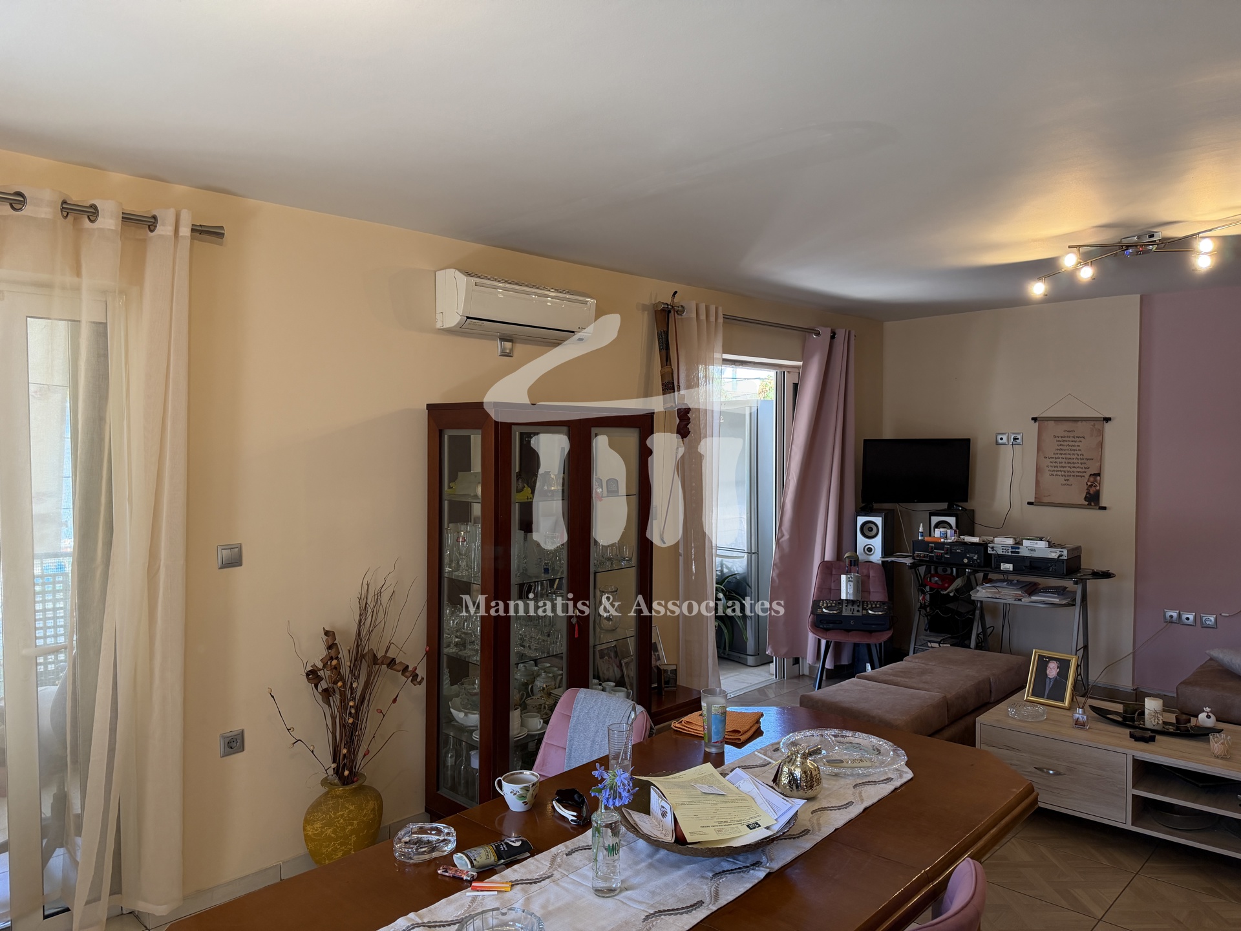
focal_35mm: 24
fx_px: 860
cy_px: 466
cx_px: 620
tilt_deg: -1.3
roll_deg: +0.3
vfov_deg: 56.8
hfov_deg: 71.6
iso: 200
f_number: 1.78
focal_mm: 6.76
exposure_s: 1/189
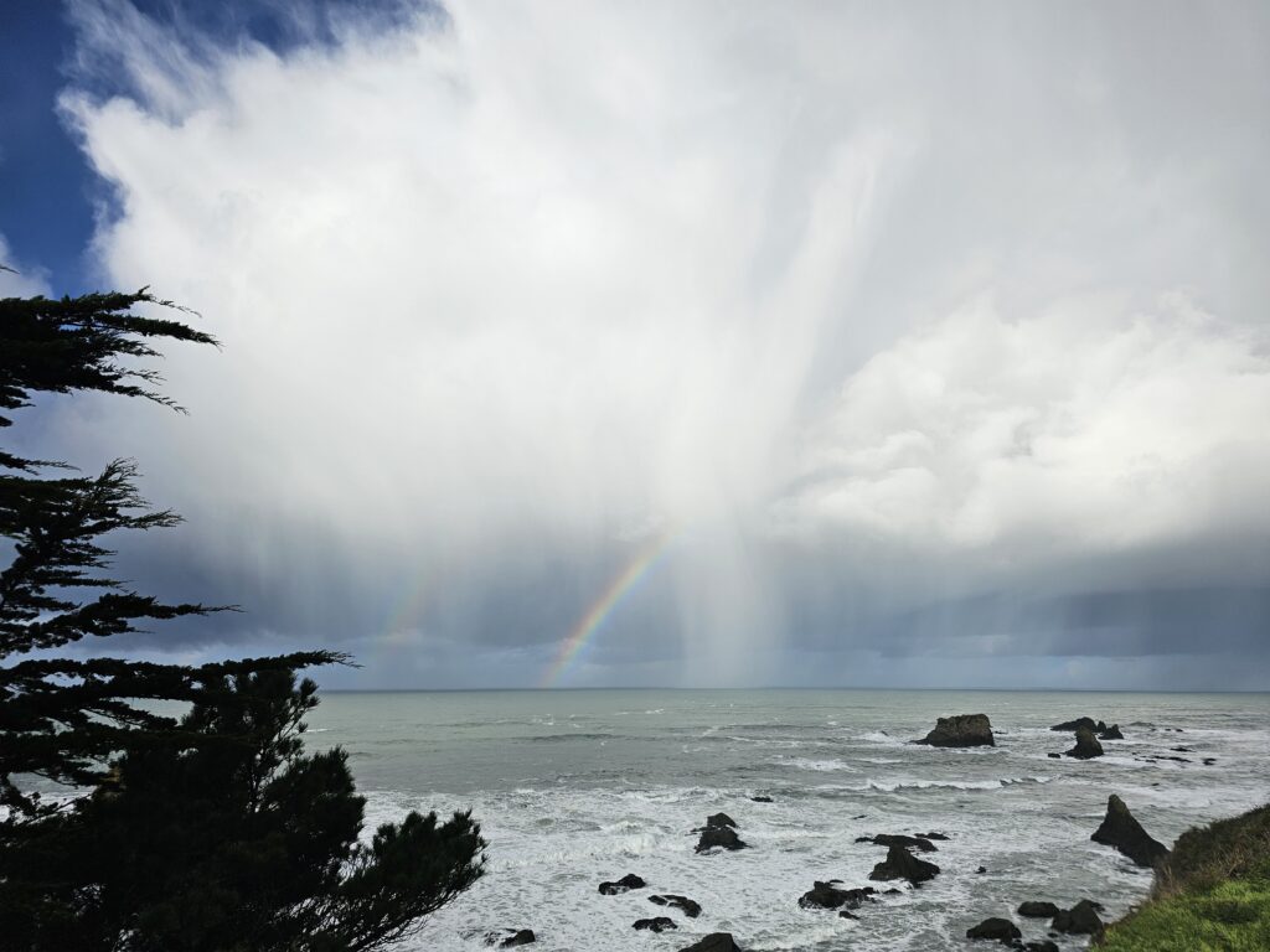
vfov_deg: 58.9
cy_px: 476
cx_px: 635
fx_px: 844
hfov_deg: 73.9
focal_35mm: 23
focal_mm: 6.3
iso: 10
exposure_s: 1/2531
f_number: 1.7
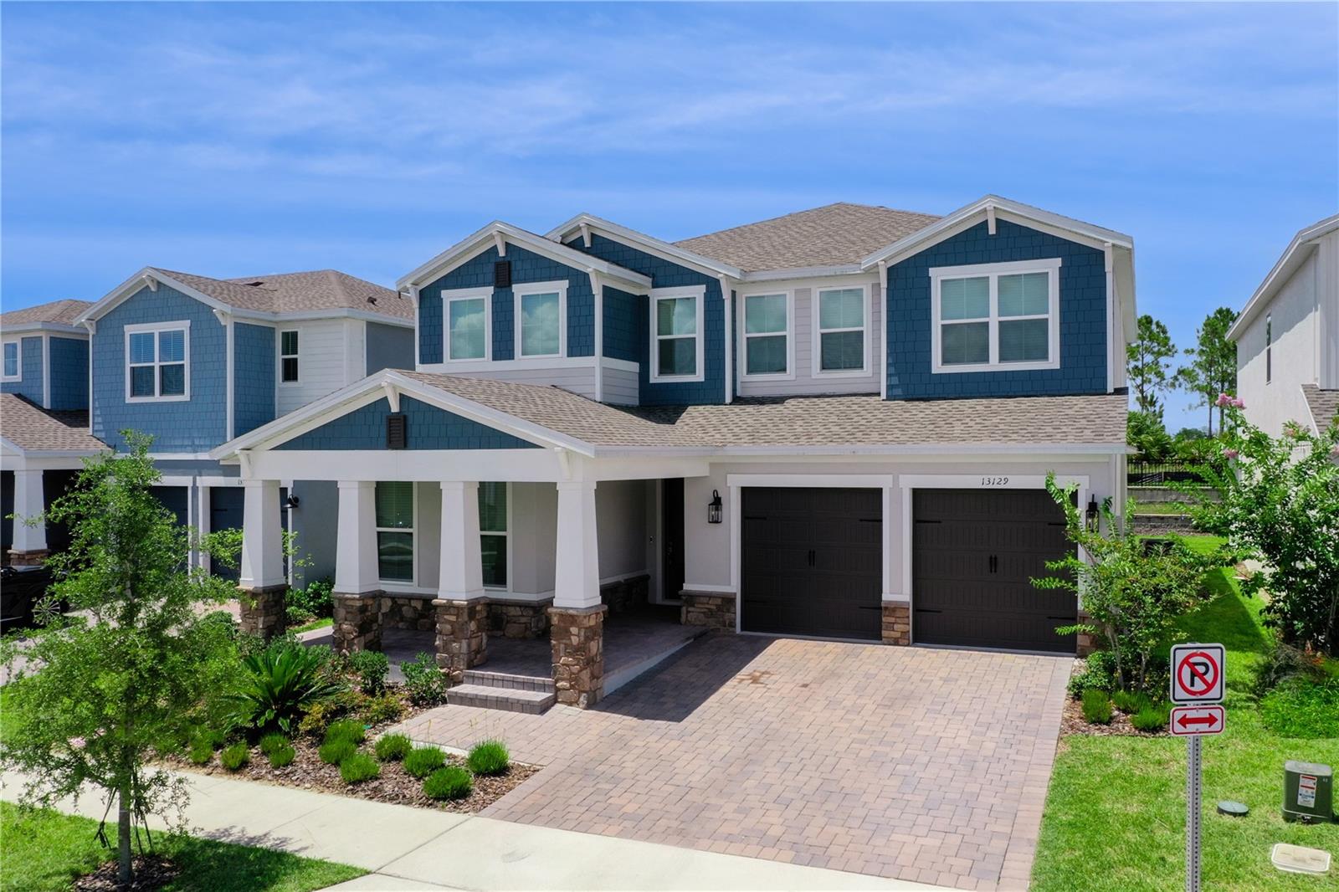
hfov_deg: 65.5
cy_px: 446
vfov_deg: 46.4
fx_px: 1041
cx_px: 670
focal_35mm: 28
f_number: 11
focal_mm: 10.3
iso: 100
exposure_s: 1/160
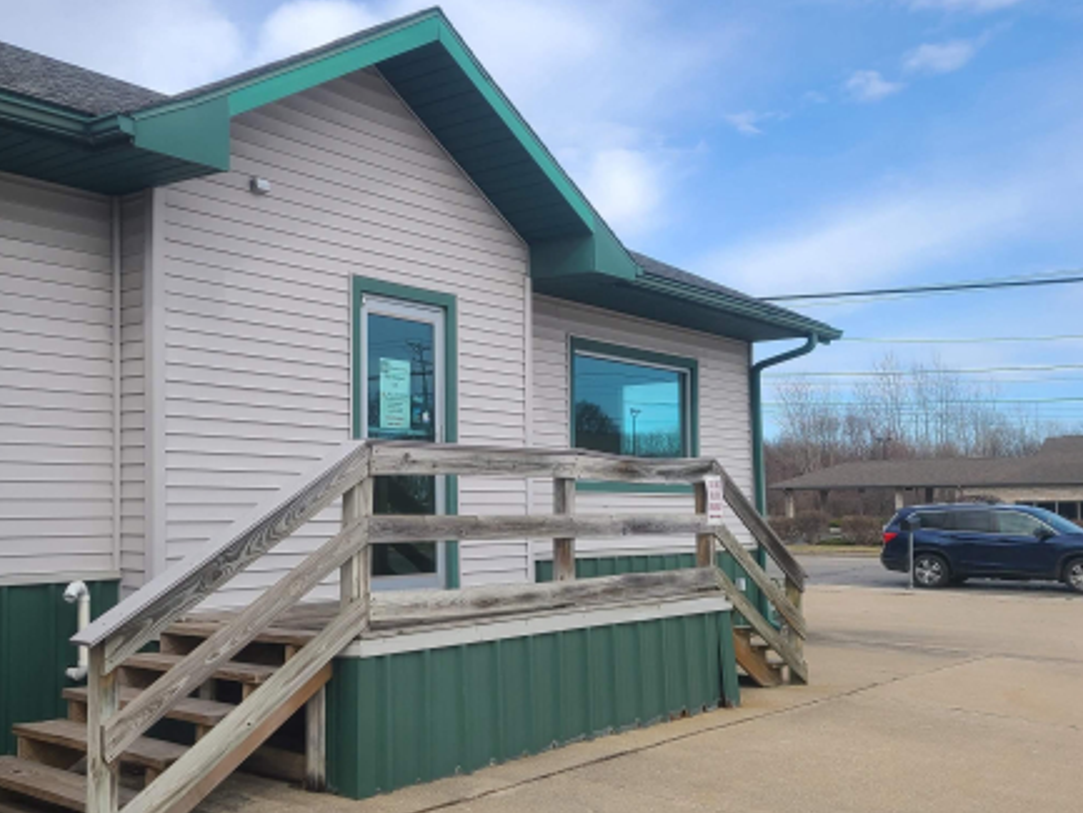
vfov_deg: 35.9
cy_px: 483
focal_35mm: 40
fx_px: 1252
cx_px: 334
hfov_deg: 45.8
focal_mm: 5.4
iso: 40
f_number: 1.8
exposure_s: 1/1672
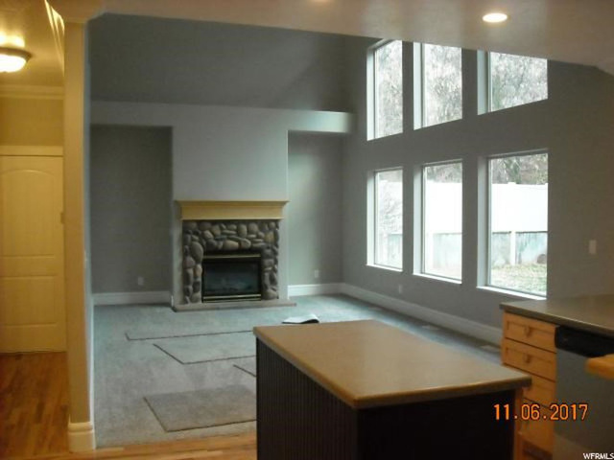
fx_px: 621
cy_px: 230
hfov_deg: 52.6
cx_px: 307
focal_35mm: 35
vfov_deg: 40.7
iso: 800
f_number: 2.8
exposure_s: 1/96
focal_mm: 5.7
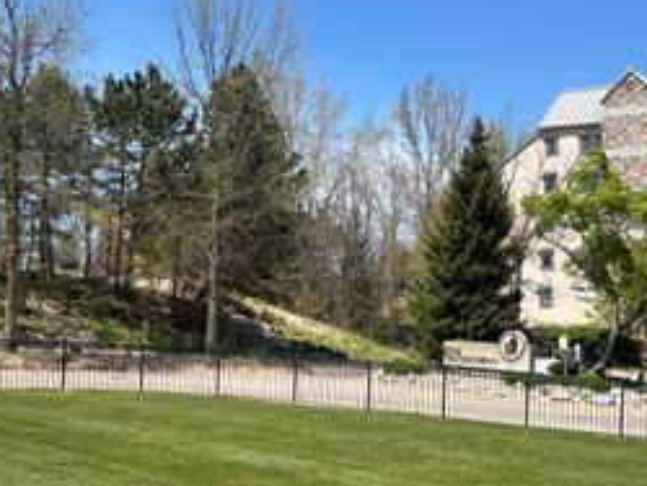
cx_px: 280
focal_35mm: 52
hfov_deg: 36.7
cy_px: 327
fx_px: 973
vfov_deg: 27.9
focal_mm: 5.96
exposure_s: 1/3021
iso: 50
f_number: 1.6
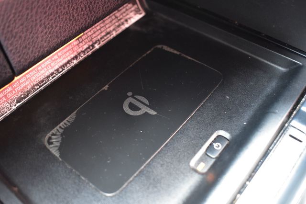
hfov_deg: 51.3
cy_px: 102
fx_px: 319
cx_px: 153
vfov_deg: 35.5
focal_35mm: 38
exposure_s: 1/6
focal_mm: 25
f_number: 4
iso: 1600
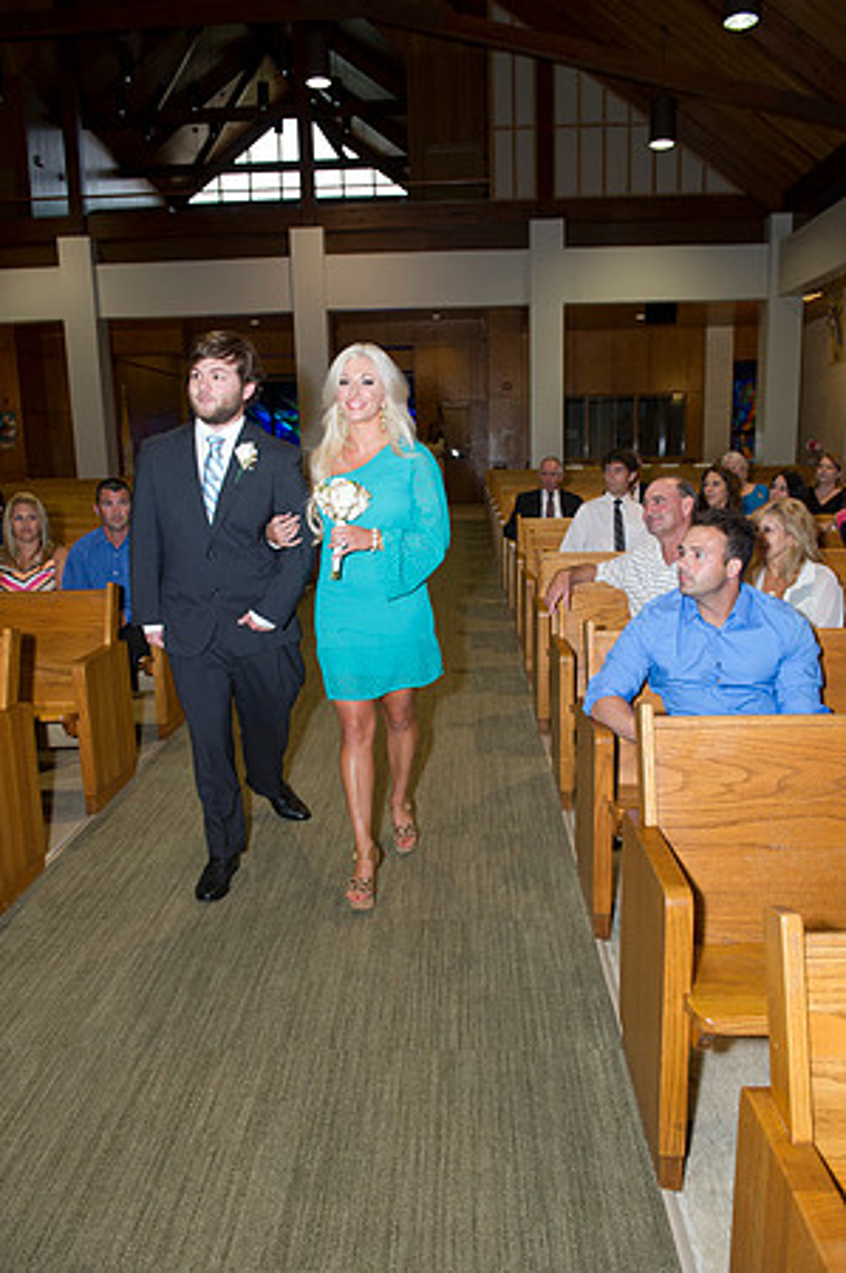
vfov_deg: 67.4
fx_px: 954
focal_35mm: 27
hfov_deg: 47.8
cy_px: 636
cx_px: 423
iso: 1600
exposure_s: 1/100
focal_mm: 27
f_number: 5.6
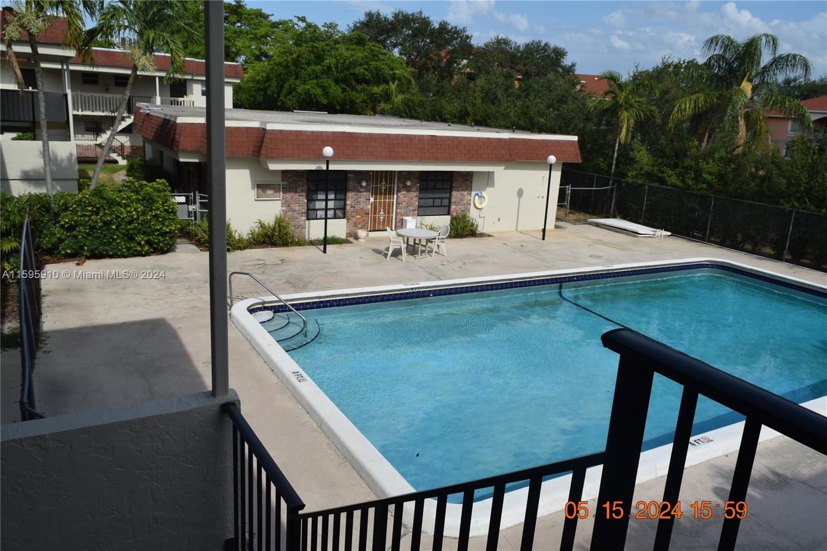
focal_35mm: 27
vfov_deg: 47.9
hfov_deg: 67.4
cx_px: 414
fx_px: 620
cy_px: 276
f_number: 11
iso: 200
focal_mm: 18
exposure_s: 1/500
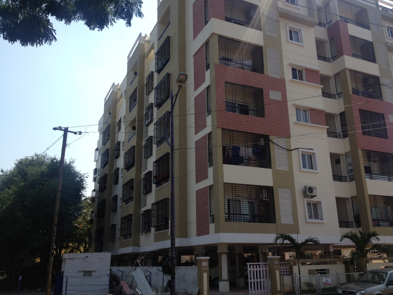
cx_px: 196
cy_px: 148
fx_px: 397
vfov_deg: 40.7
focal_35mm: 35
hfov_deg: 52.6
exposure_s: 1/1577
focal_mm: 4.28
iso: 50
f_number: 2.4
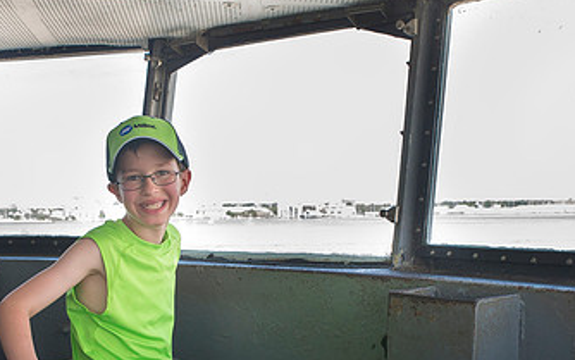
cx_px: 241
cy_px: 311
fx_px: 972
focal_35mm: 62
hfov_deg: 32.9
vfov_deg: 20.6
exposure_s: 1/250
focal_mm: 35
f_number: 8
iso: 1000
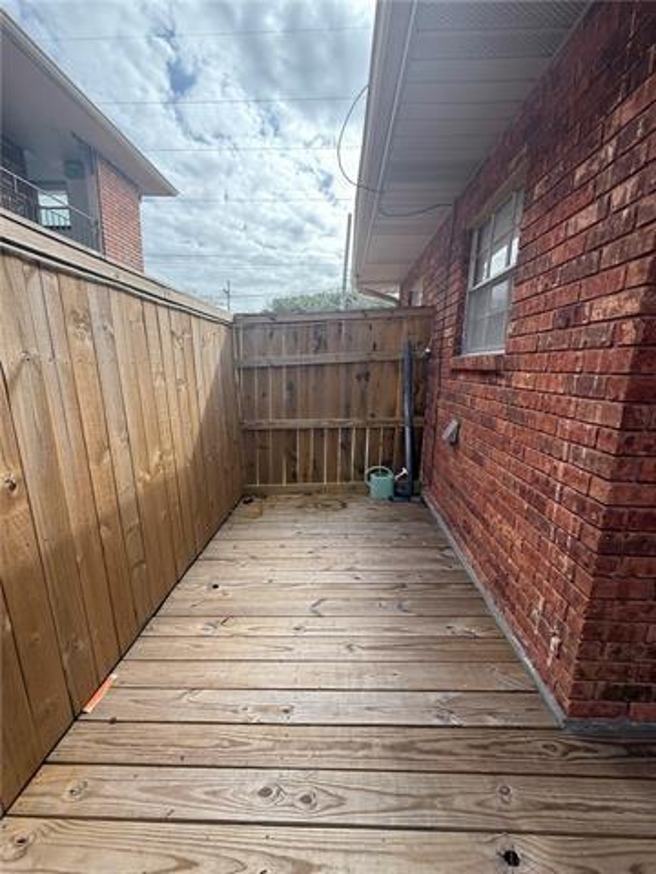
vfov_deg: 102.1
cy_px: 437
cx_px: 328
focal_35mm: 14
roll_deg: -2.0
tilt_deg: -12.6
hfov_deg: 85.7
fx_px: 354
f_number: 2.2
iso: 64
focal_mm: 2.22
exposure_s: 1/498
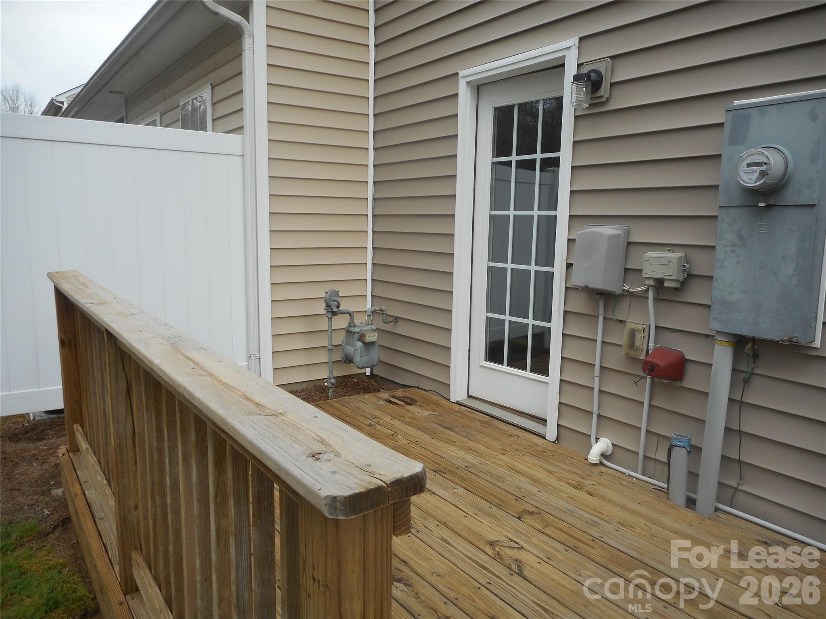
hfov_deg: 69.4
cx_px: 413
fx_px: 597
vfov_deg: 54.9
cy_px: 310
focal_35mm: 25
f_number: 3.7
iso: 80
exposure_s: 1/320
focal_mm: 4.5
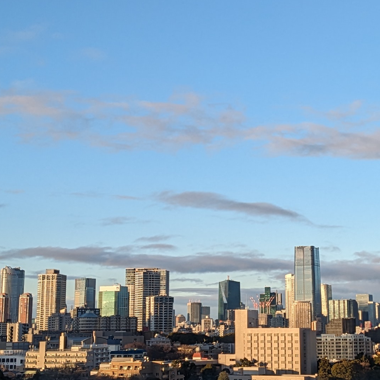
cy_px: 150
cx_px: 230
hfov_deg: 31.5
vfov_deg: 31.5
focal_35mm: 54
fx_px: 671
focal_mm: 4.53
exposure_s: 1/1073
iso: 37
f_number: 1.7
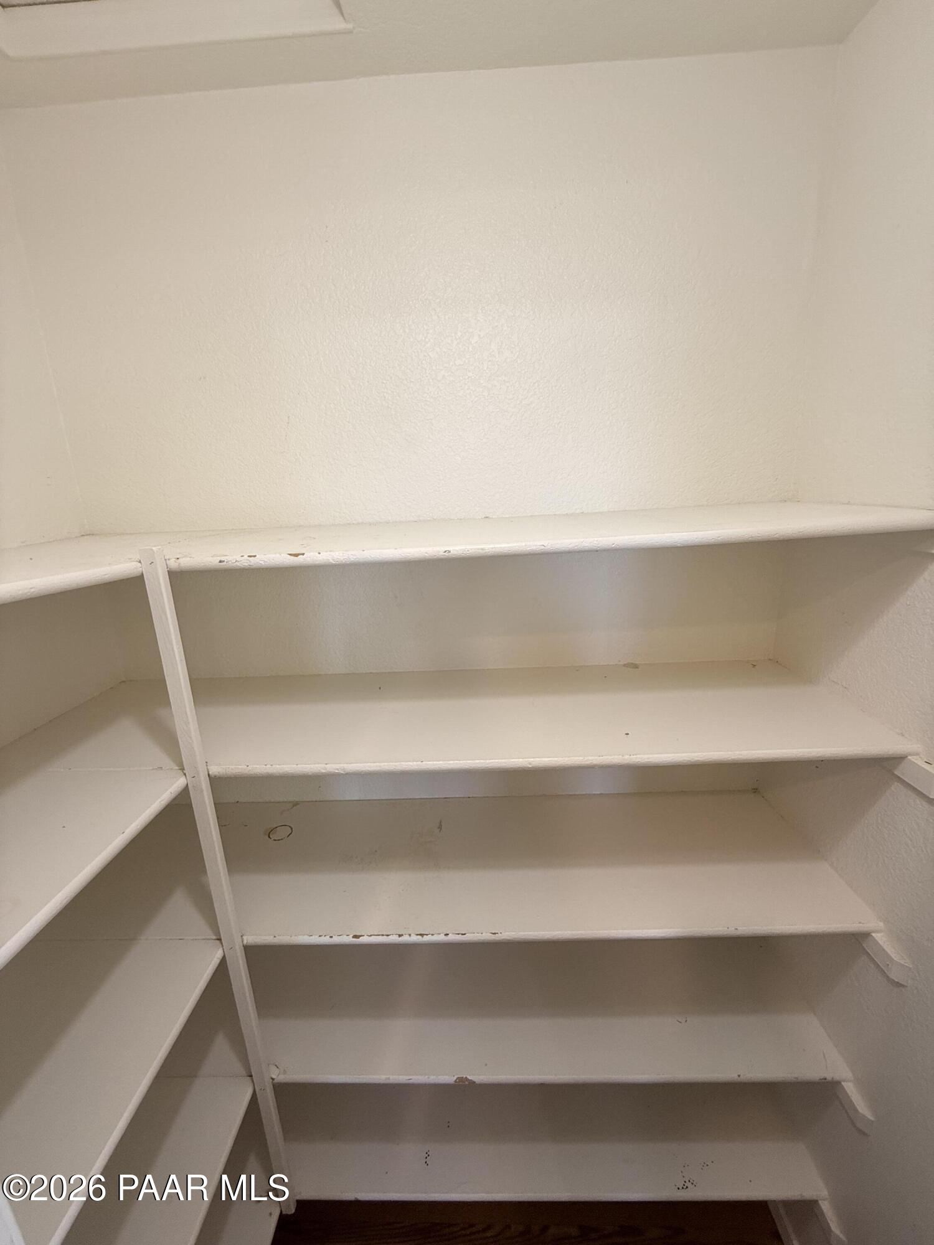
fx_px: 504
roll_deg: +1.6
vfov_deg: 102.1
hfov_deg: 85.7
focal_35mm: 14
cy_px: 622
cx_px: 467
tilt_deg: -14.3
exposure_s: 1/120
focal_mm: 2.22
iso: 125
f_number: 2.2
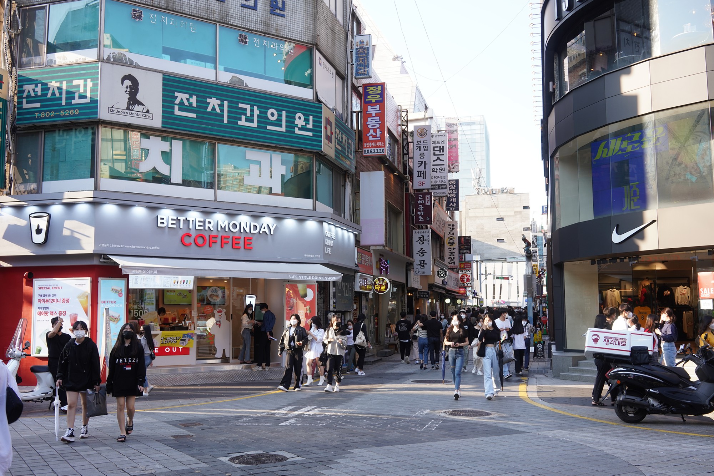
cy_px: 238
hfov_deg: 54.4
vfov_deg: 37.9
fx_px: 694
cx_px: 357
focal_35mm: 35
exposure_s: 1/100
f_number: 9
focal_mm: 35
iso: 400
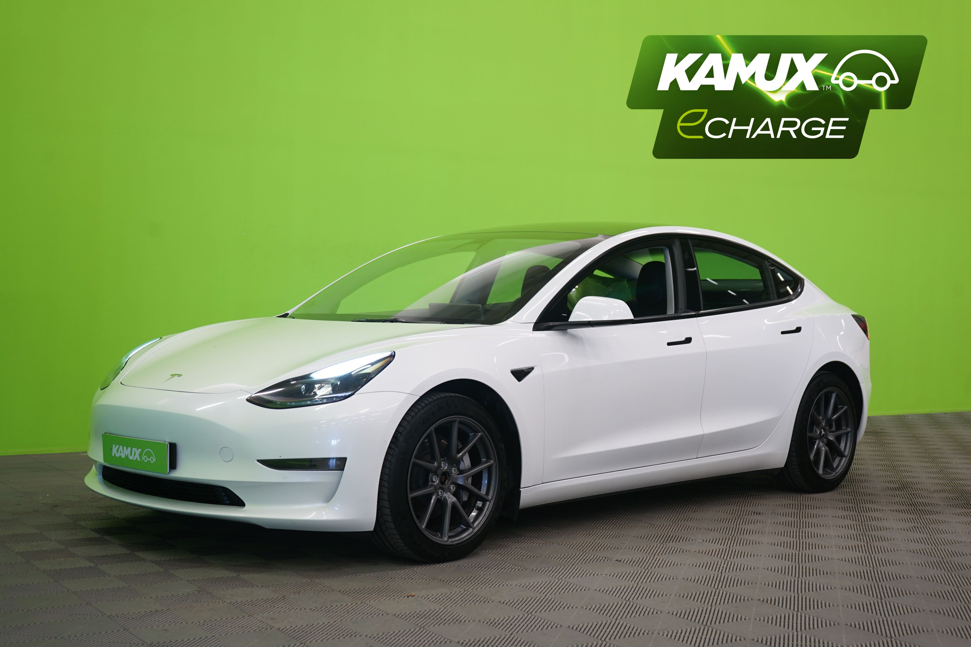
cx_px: 486
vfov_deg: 28.1
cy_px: 324
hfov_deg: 41.1
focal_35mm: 48
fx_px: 1295
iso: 400
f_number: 5
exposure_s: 1/10
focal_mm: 48
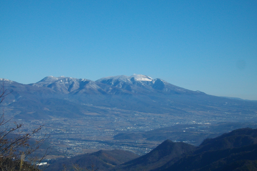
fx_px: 571
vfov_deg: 17.1
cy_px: 83
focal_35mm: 80
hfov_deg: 25.4
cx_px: 127
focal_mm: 13.7
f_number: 14.1
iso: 100
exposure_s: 1/125
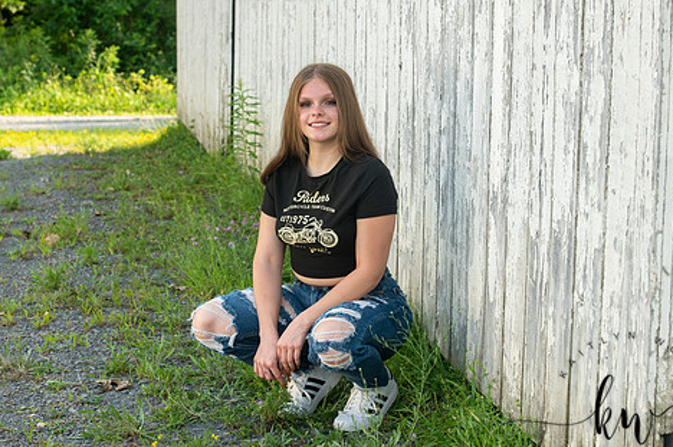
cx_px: 342
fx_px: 1737
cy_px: 227
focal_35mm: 93
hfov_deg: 21.9
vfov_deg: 14.7
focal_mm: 75
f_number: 7.1
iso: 400
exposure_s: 1/250
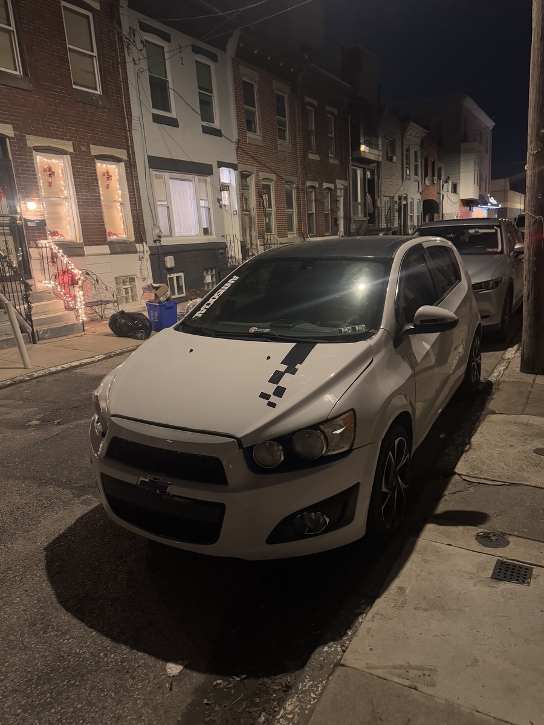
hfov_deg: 56.8
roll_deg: +4.1
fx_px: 503
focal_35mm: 24
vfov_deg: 71.6
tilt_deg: -12.3
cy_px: 362
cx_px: 272
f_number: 1.78
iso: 800
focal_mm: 6.76
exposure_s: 1/30
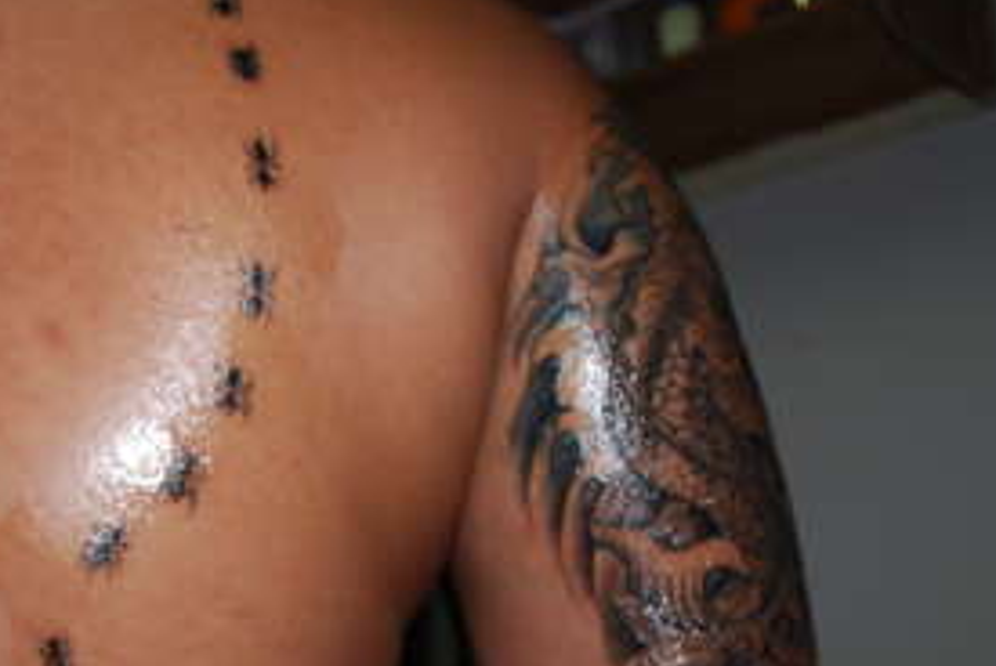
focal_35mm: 59
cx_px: 54
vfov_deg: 22.6
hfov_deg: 31.9
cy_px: 566
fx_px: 1634
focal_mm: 18
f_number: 3.5
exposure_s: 1/60
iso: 200
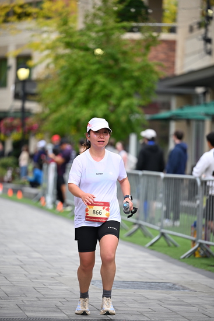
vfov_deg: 12.8
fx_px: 1426
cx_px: 107
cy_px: 160
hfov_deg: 8.6
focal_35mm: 160
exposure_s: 1/2000
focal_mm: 160
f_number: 2.8
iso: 640
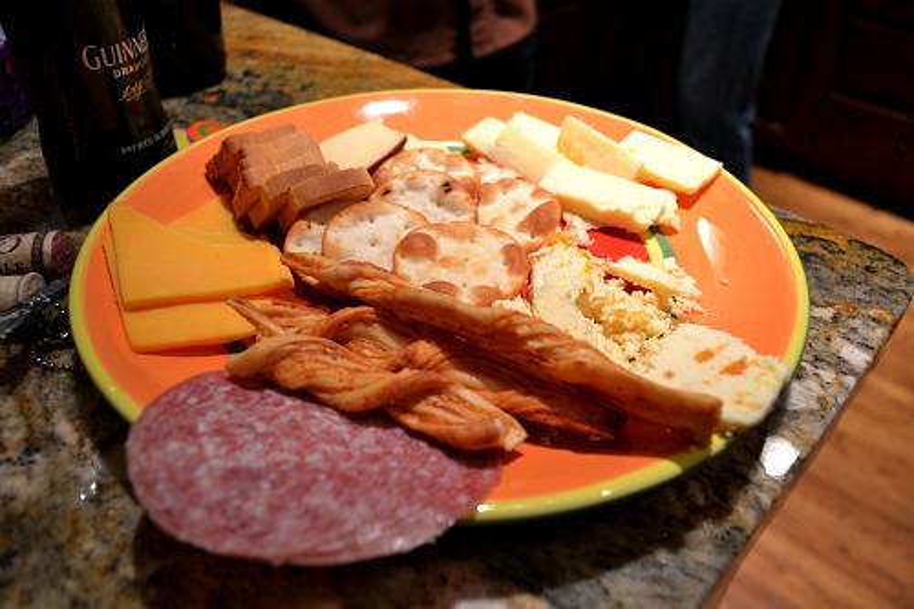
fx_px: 685
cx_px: 457
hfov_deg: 67.4
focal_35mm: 27
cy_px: 304
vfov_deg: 47.9
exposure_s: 1/15
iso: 400
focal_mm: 18
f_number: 3.5
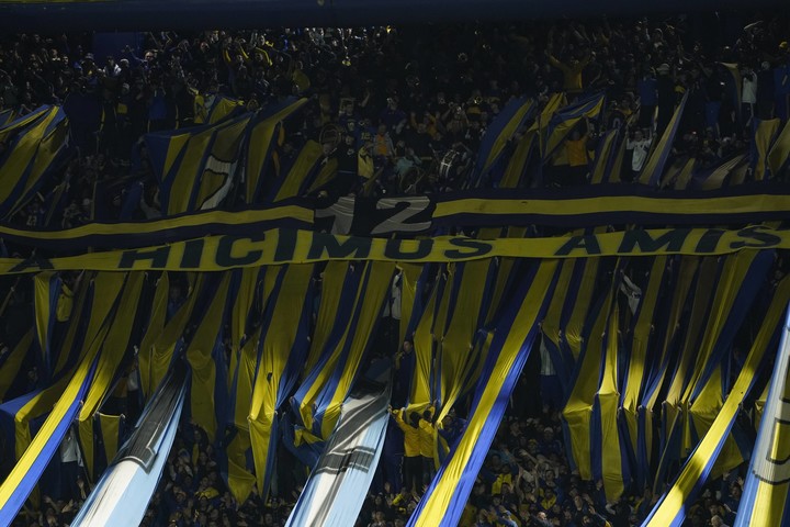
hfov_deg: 6.9
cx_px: 395
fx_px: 6583
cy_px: 264
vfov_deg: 4.6
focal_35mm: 300
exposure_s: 1/500
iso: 4000
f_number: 5.6
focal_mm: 300
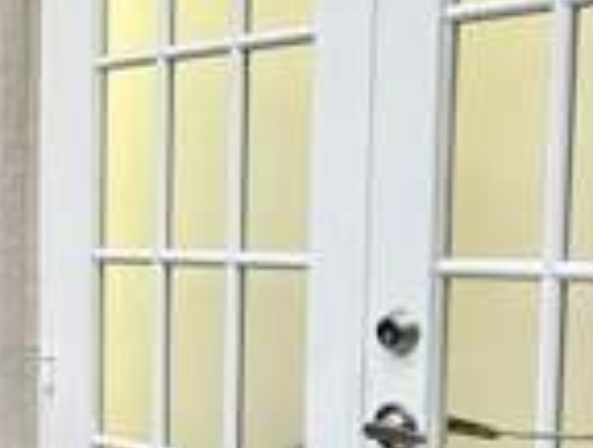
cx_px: -340
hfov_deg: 19.2
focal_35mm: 87
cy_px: 361
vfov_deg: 16.9
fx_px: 1494
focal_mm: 5.7
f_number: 1.5
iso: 640
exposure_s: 1/39
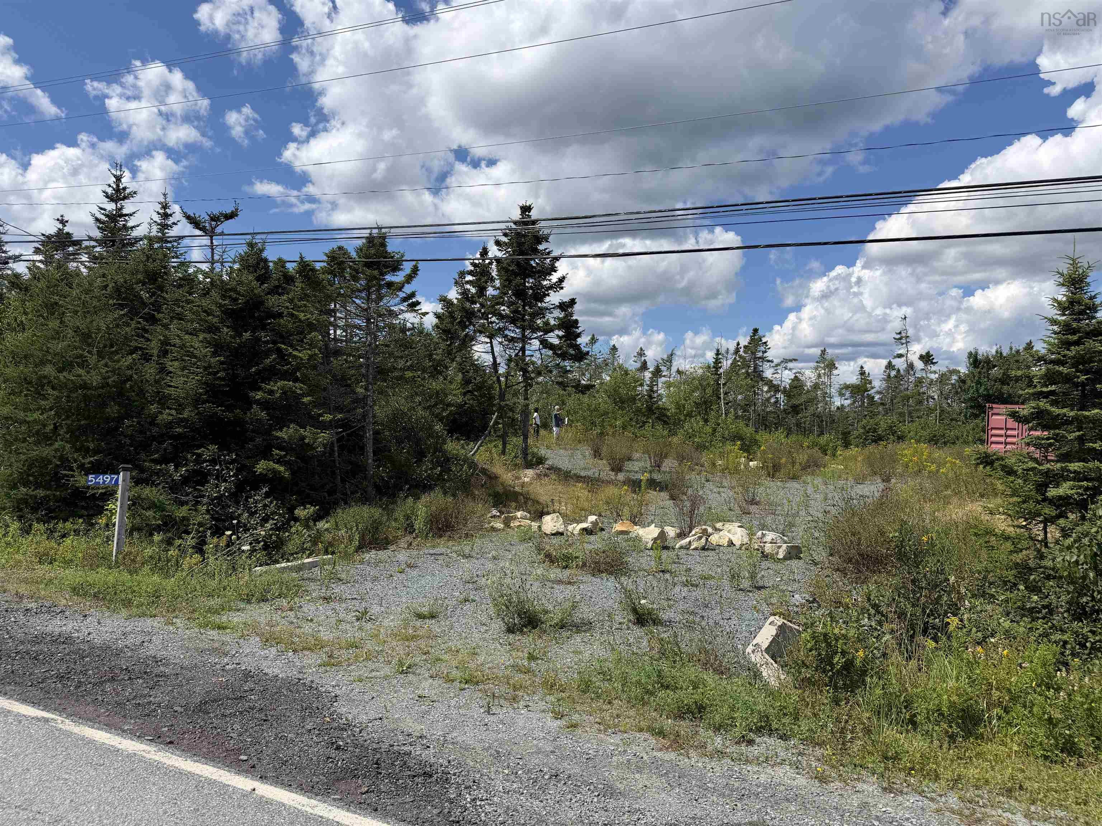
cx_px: 551
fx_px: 764
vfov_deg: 56.8
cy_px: 413
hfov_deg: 71.6
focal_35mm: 24
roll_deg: -1.6
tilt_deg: +3.2
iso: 80
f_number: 1.78
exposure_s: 1/6173
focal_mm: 6.76
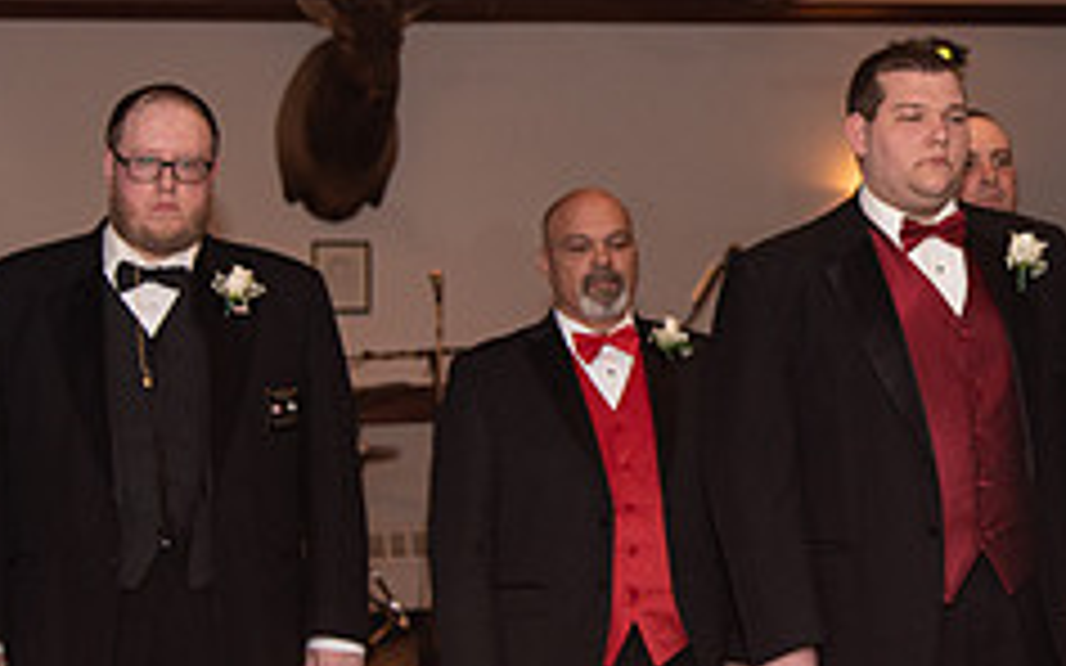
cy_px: 133
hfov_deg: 16.8
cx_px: 1205
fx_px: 3485
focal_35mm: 120
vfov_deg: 10.9
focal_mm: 48
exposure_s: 1/200
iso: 800
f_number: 4
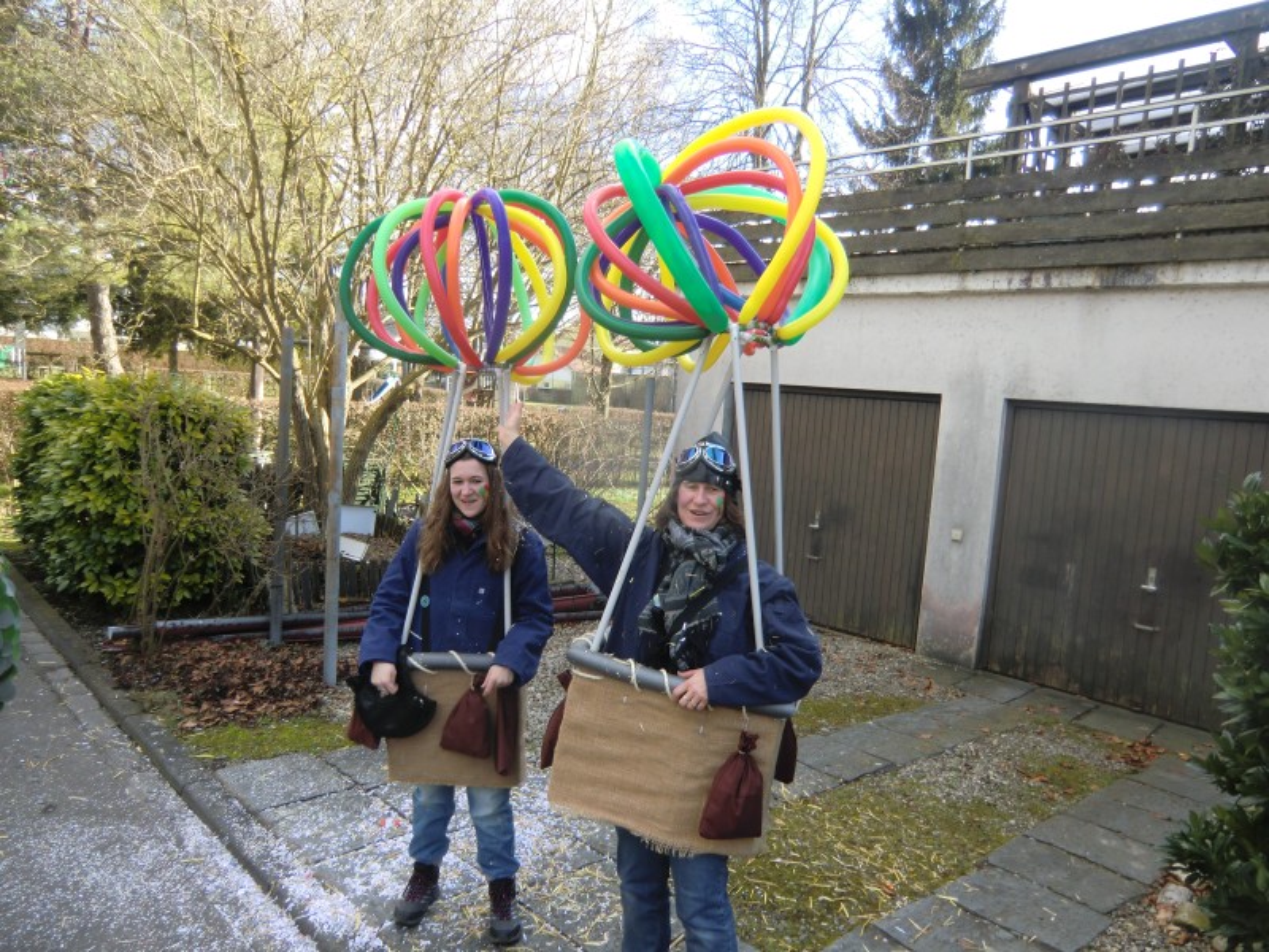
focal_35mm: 24
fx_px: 880
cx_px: 634
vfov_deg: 56.8
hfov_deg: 71.6
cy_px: 476
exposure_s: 1/125
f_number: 3.2
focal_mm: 4.3
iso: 64
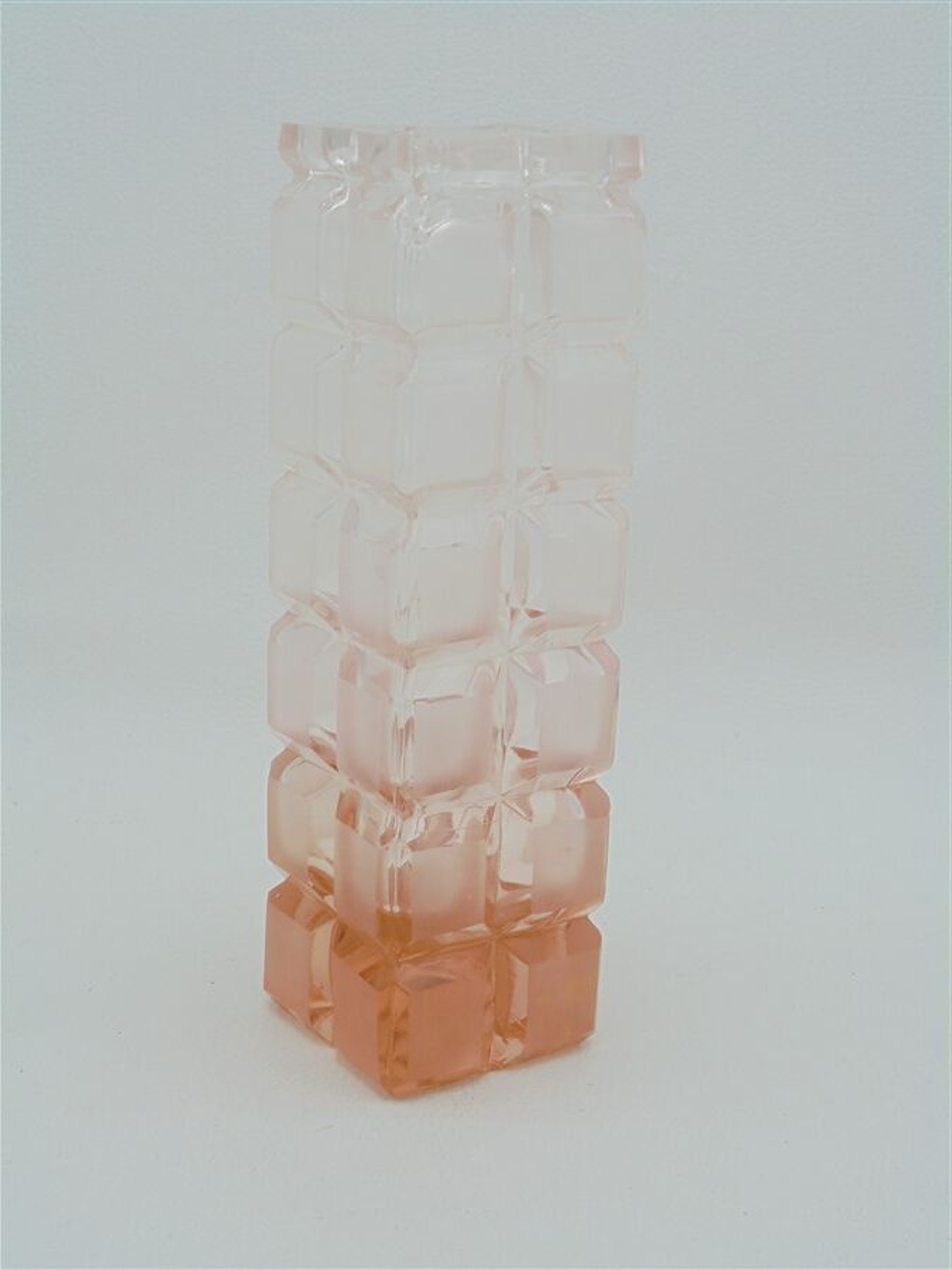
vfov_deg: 34.3
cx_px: 476
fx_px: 2053
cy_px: 635
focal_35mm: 56
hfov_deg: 26.1
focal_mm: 10.1
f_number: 5.2
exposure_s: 1/50
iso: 100
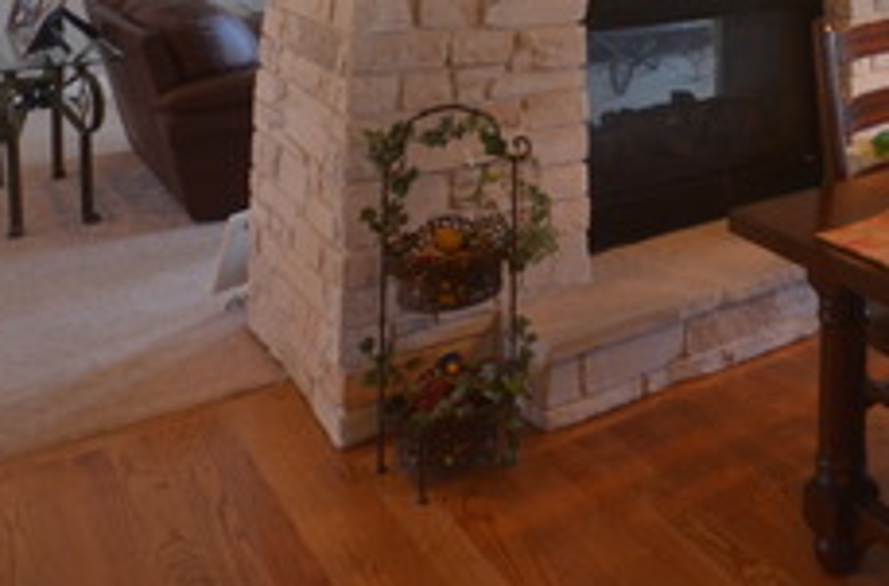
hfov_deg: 38.0
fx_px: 1034
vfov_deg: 27.9
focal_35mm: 42
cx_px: 998
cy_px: -109
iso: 800
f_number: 4
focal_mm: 10
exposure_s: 1/50
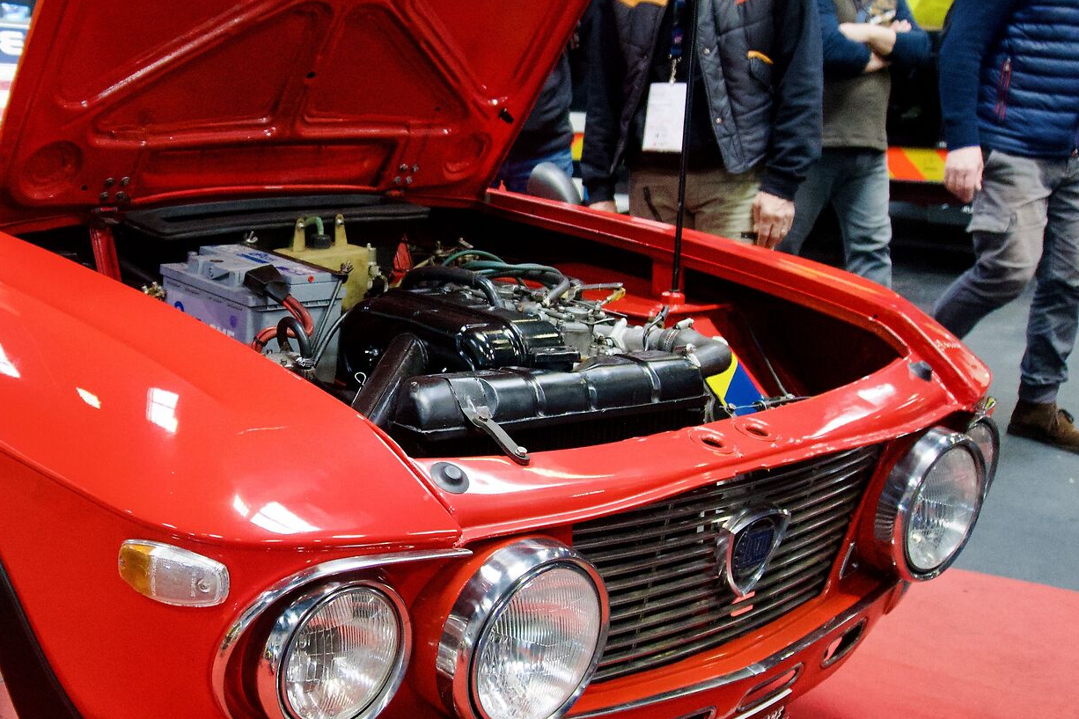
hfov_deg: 40.5
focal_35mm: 47
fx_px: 1408
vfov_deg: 28.6
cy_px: 354
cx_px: 248
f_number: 3.5
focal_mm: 16
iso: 2000
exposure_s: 1/160
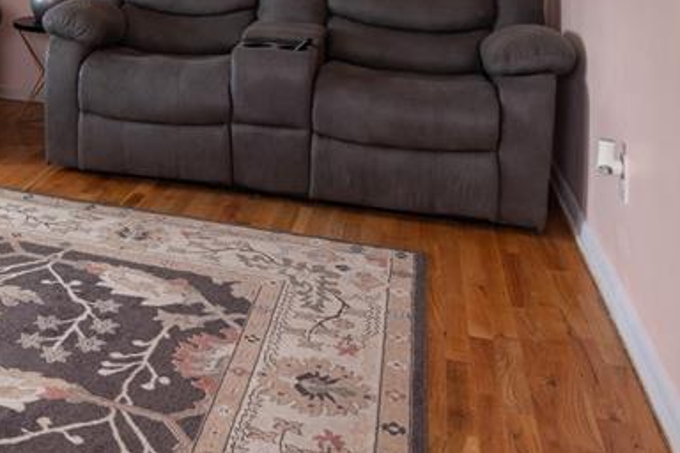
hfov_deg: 24.4
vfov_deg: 16.3
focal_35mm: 80
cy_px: -95
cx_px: 21
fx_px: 1511
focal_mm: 30
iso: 320
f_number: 9
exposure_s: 1/20
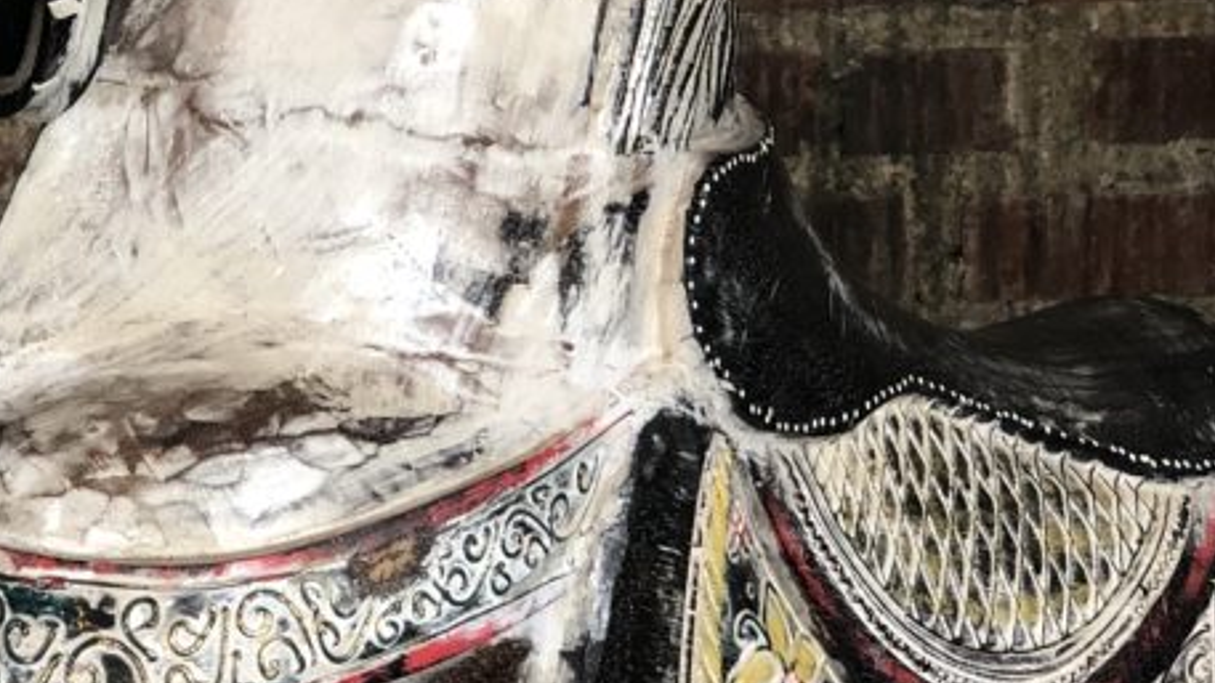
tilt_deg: -14.9
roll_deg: +2.5
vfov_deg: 9.5
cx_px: 332
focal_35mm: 127
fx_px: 4091
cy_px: -61
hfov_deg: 16.8
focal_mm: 6
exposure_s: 1/33
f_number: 2.4
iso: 100
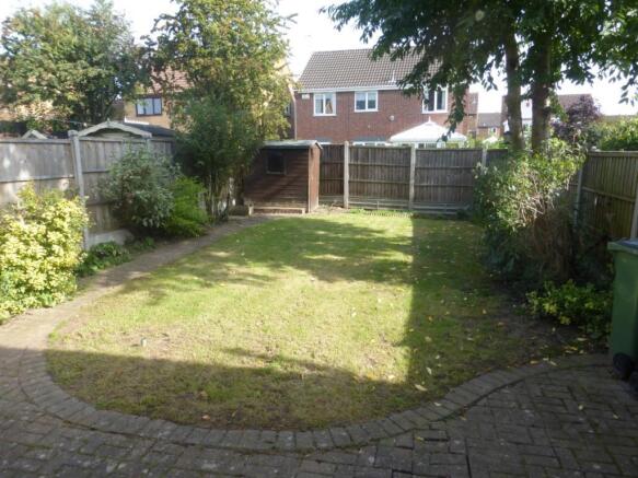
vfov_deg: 56.8
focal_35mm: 24
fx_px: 442
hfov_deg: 71.6
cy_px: 239
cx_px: 319
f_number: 4
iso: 100
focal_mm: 4.3
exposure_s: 1/160
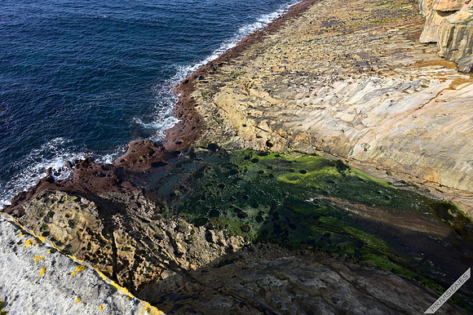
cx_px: 236
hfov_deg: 73.8
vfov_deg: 53.1
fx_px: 315
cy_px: 158
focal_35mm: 24
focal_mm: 24
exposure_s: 1/125
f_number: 8
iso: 100
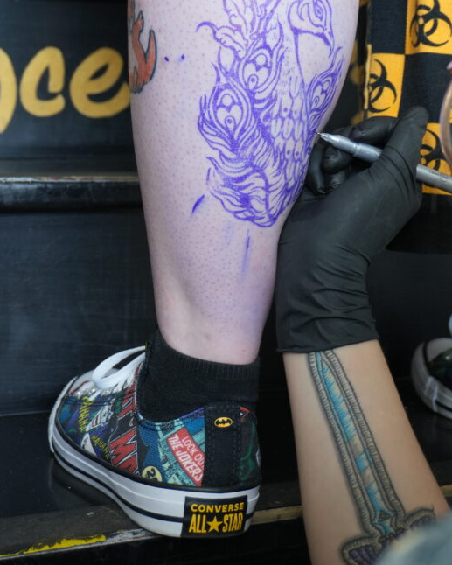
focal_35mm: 65
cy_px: 123
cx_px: 262
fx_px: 1082
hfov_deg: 23.6
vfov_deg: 28.7
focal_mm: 29
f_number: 4.5
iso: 400
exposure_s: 1/50
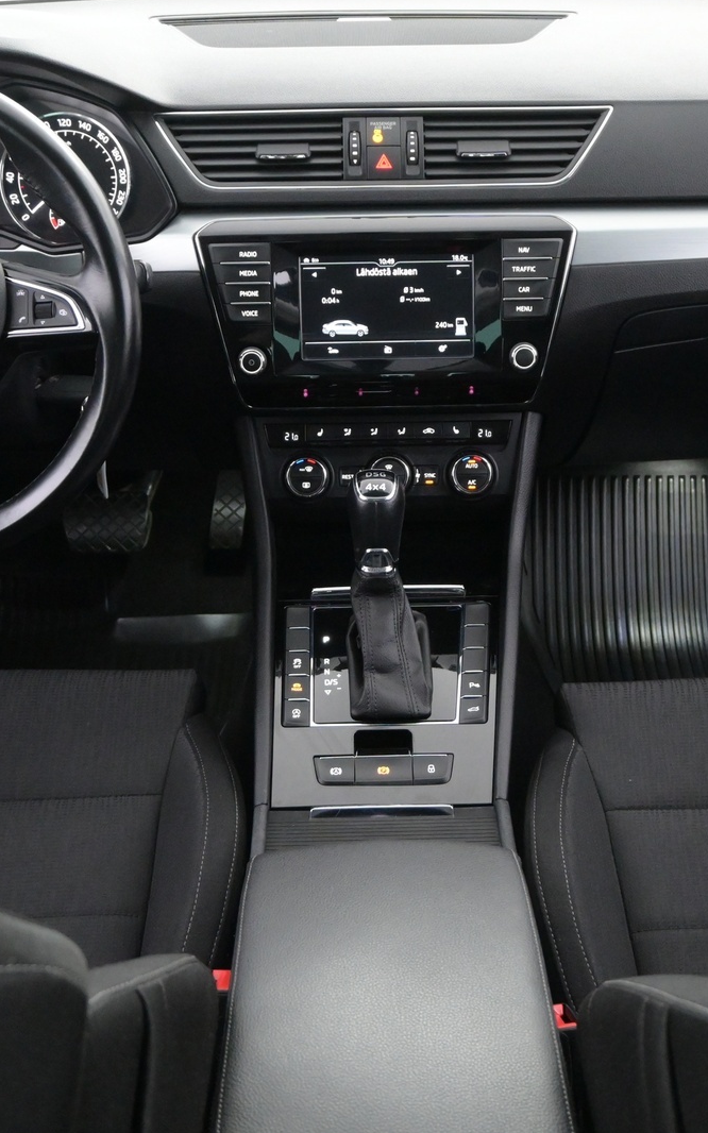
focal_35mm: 49
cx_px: 400
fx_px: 1506
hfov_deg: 26.4
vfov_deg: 41.2
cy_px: 562
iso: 4500
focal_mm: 21
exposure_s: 1/30
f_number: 4
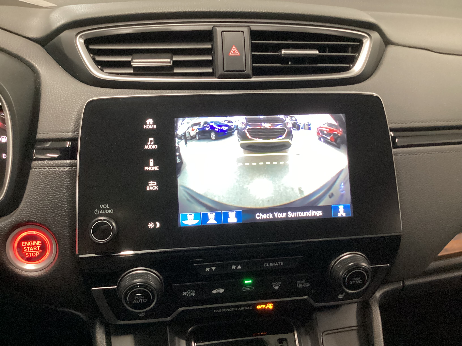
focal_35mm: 31
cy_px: 173
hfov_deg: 58.4
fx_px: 414
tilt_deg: -33.2
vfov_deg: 45.4
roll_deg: -4.0
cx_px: 231
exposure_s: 1/30
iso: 400
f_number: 2.4
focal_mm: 3.3
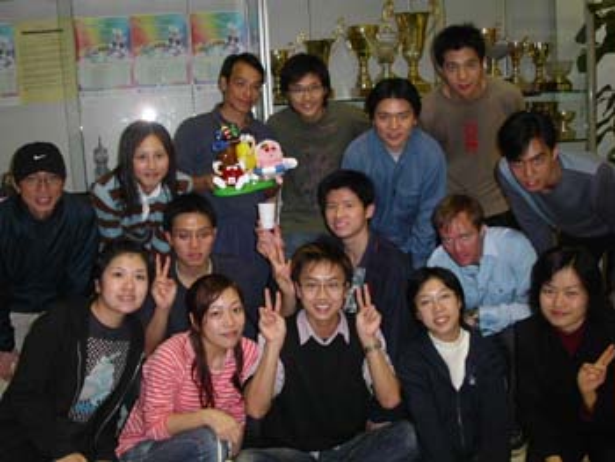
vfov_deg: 37.8
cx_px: 308
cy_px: 231
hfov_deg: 48.9
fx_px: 676
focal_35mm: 38
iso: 111
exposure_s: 1/30
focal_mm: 7.8
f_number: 2.8
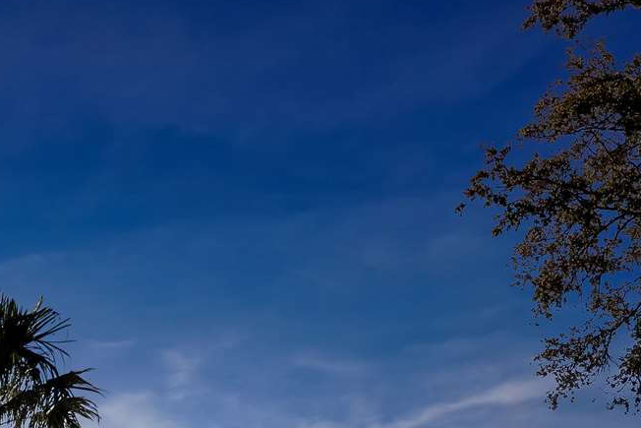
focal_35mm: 69
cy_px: 479
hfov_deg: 28.0
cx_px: 49
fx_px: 1229
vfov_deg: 18.9
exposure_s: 1/250
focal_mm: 30
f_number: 8
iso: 320
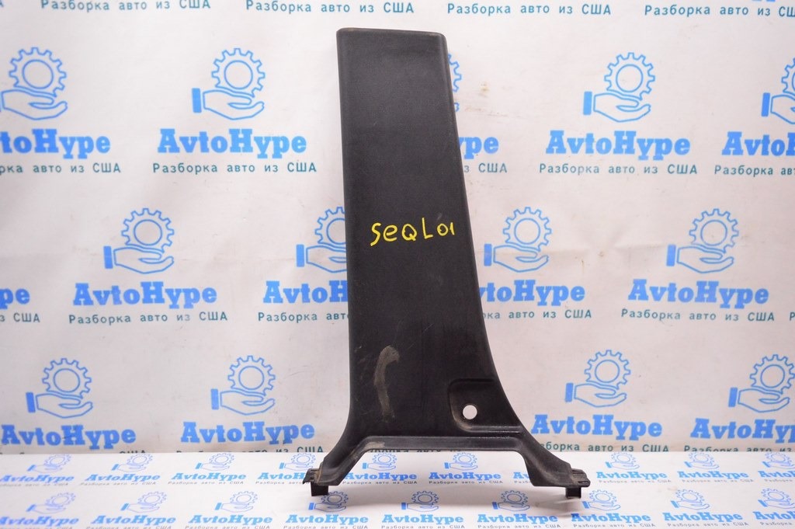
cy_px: 264
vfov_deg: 47.9
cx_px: 398
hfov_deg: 67.4
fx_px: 596
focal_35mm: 27
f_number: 3.5
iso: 3200
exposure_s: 1/320
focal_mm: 18
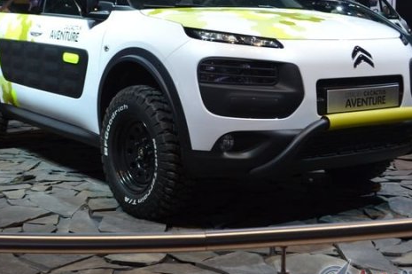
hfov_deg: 32.4
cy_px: 80
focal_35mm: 62
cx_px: 187
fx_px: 709
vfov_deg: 21.7
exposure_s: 1/100
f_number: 5.6
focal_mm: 24
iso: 400
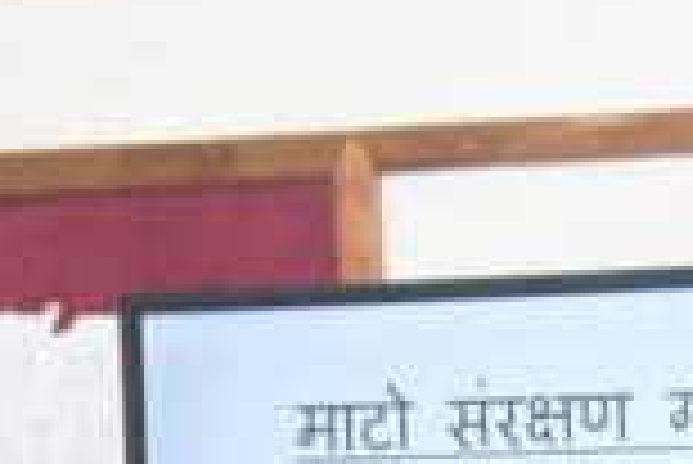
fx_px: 3854
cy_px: 1016
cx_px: 850
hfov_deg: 10.1
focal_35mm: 200
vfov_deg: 6.6
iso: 2500
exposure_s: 1/160
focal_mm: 40
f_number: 5.6
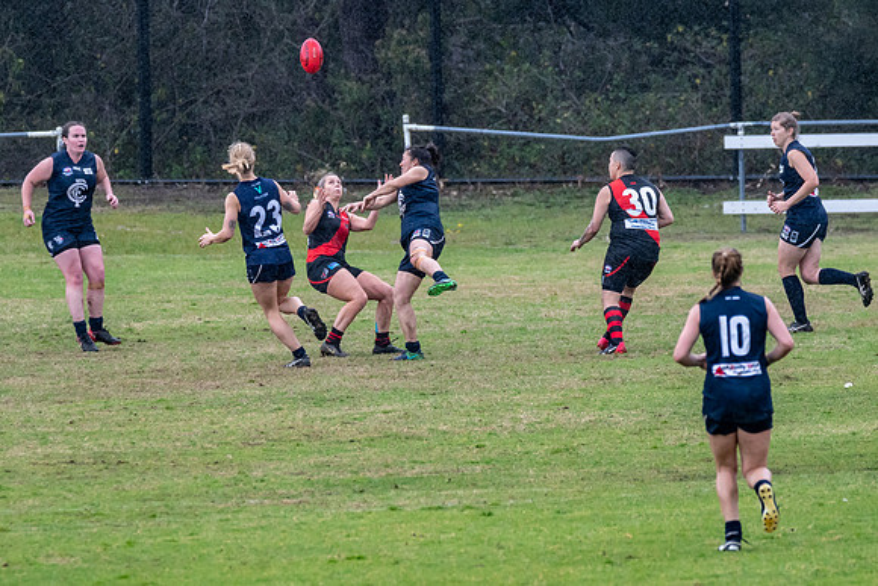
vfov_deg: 2.0
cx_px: 380
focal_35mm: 683
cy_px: 302
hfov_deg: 3.0
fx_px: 16663
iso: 1250
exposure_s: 1/1600
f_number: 7.1
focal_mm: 400
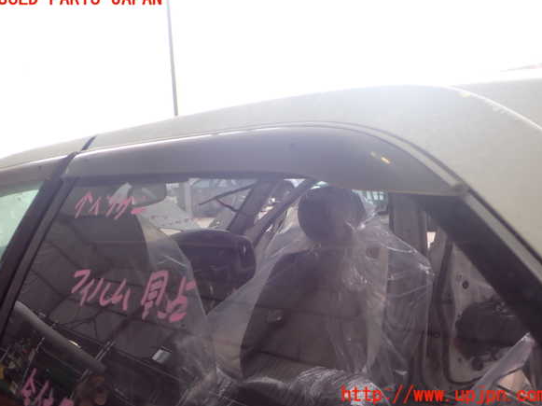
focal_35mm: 31
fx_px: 485
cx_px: 272
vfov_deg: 45.4
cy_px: 197
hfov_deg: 58.4
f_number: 2.3
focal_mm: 5.4
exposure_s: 1/125
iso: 100
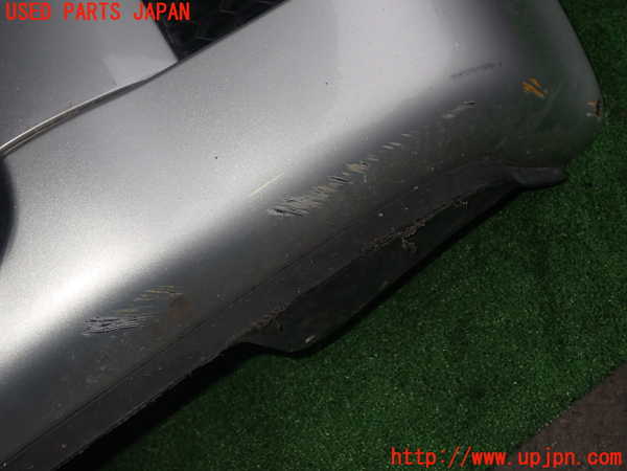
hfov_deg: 35.5
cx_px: 314
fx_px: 978
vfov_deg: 27.0
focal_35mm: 54
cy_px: 236
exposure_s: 1/50
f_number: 10
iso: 200
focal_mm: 9.65
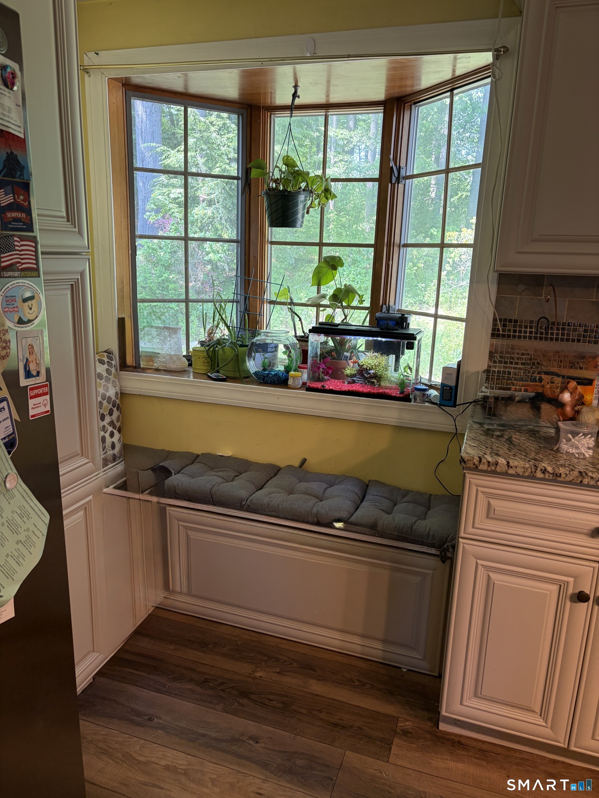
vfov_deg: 67.3
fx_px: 600
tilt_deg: -10.3
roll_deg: -1.8
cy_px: 399
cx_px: 300
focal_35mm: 26
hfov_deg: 53.1
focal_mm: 5.96
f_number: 1.6
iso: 80
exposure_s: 1/60
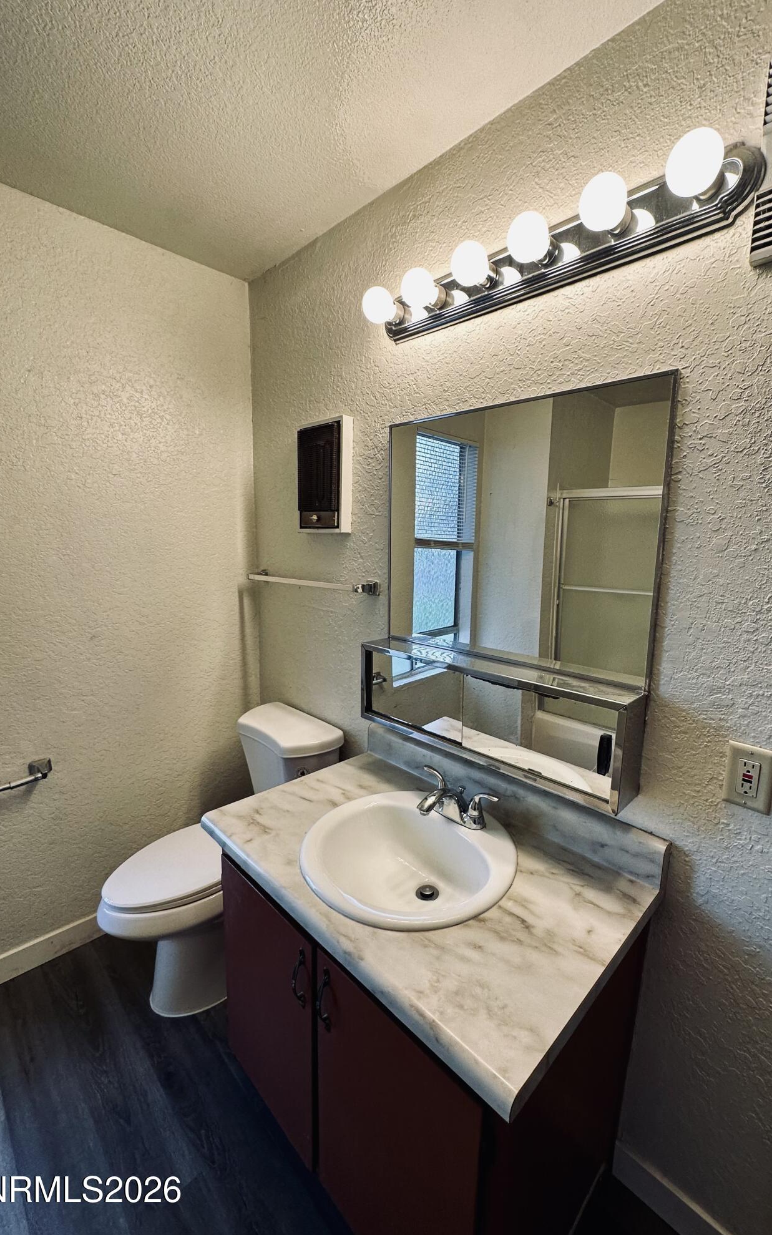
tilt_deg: -8.1
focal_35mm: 15
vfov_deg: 101.5
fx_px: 505
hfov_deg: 74.6
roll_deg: -1.8
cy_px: 623
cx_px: 422
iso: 80
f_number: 2.2
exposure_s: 1/120
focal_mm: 2.22
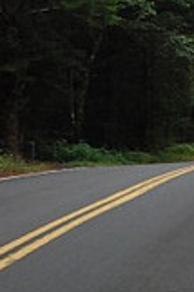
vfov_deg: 15.7
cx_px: 263
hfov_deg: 10.3
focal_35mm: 130
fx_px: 1053
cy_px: 206
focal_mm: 24
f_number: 4
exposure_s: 1/800
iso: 1600
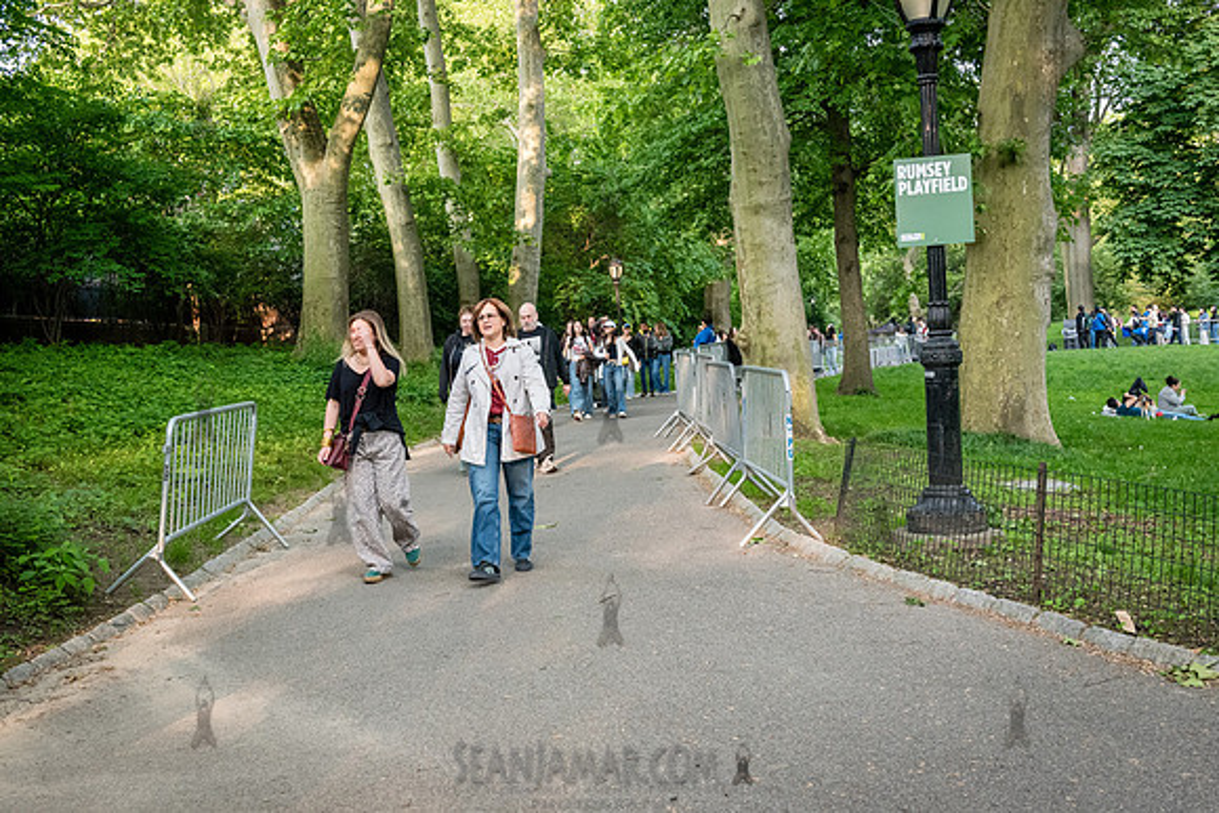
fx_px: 1338
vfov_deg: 33.8
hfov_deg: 49.0
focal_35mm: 39
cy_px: 406
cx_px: 610
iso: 4000
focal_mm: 38
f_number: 5.6
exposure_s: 1/500
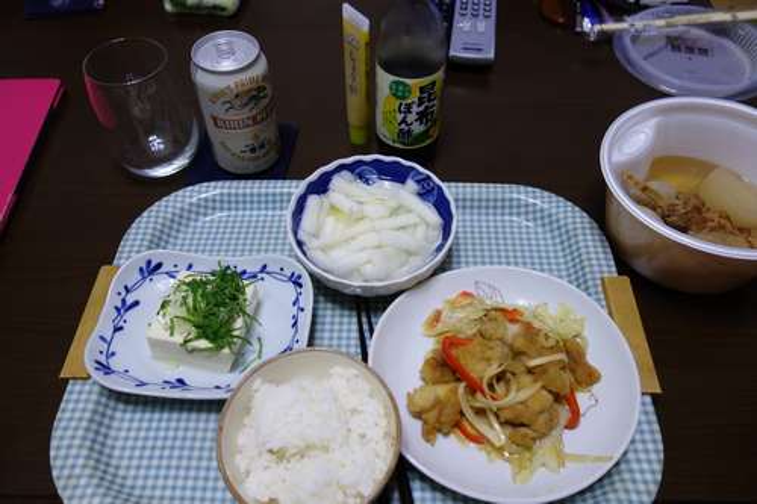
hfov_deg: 65.5
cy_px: 252
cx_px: 378
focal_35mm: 28
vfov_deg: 46.4
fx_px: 589
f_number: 1.8
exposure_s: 1/30
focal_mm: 10.4
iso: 250
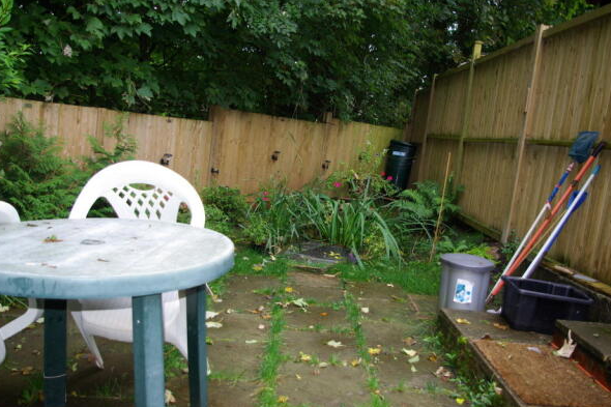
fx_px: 509
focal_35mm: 30
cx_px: 311
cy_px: 207
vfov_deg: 43.6
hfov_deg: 61.9
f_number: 3.5
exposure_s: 1/30
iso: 100
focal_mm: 18
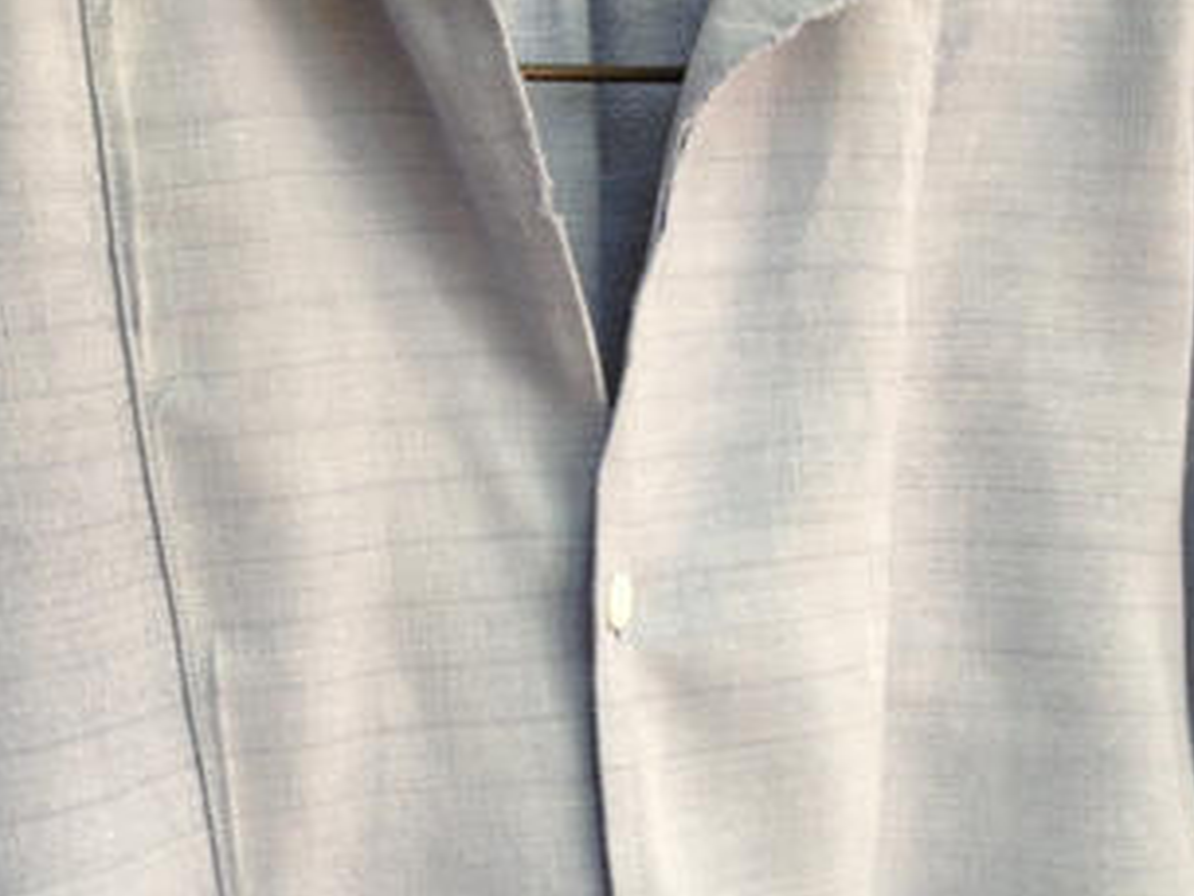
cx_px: 266
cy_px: 381
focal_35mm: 77
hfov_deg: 25.0
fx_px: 2657
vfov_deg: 19.1
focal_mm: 4.28
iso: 50
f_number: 2.4
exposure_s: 1/40
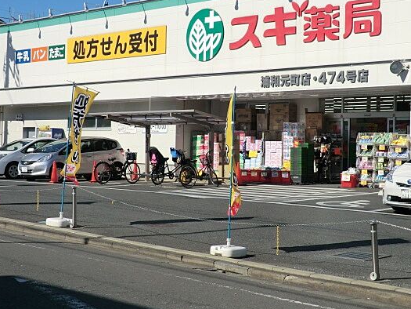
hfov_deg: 28.9
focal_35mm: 67
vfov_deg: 21.9
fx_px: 796
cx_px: 226
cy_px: 142
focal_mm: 9.8
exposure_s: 1/200
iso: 80
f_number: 9.7
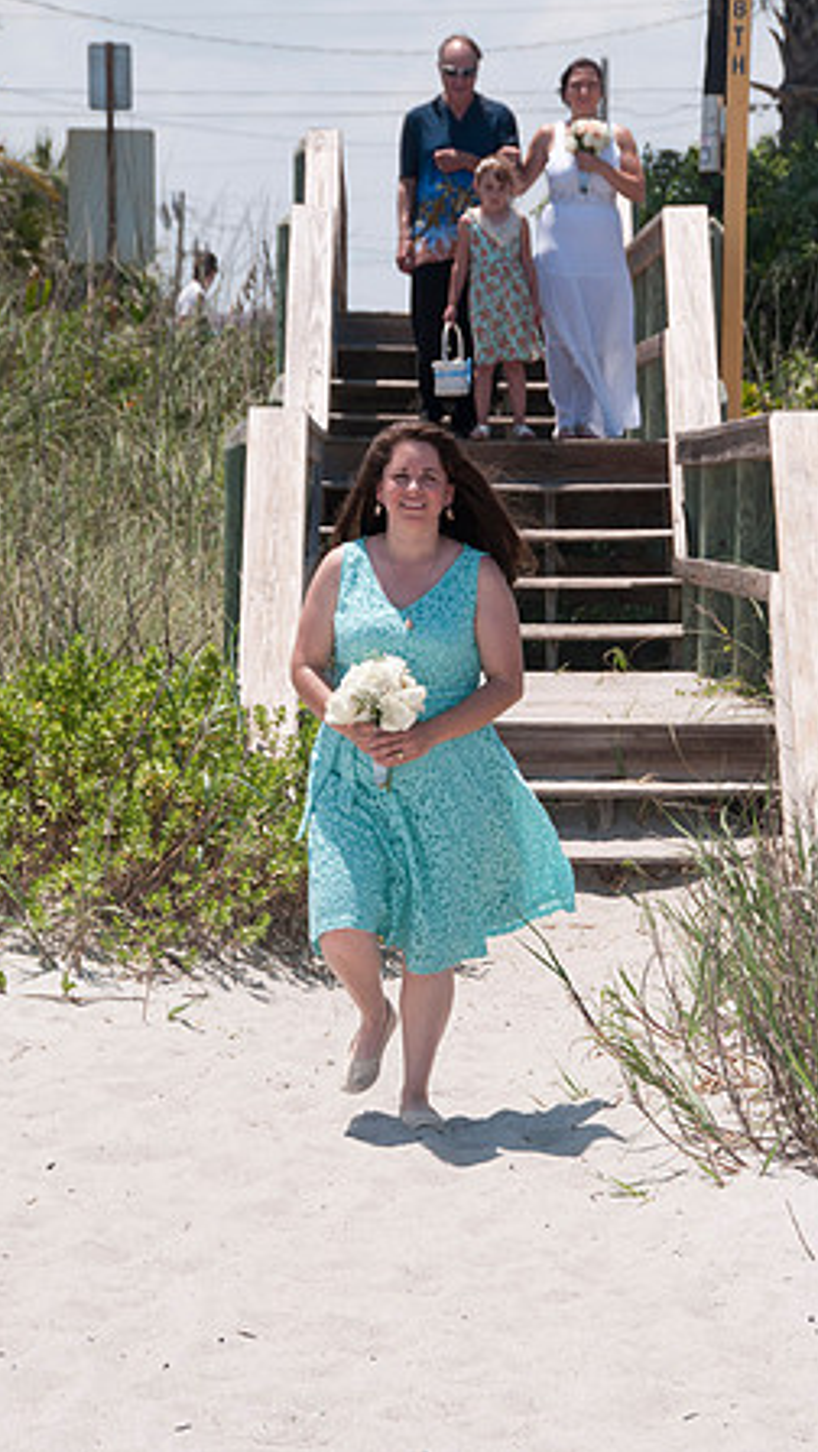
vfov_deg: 14.3
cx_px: 446
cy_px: 724
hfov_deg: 8.1
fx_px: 5774
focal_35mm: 150
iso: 100
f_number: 10
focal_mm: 95
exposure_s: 1/250
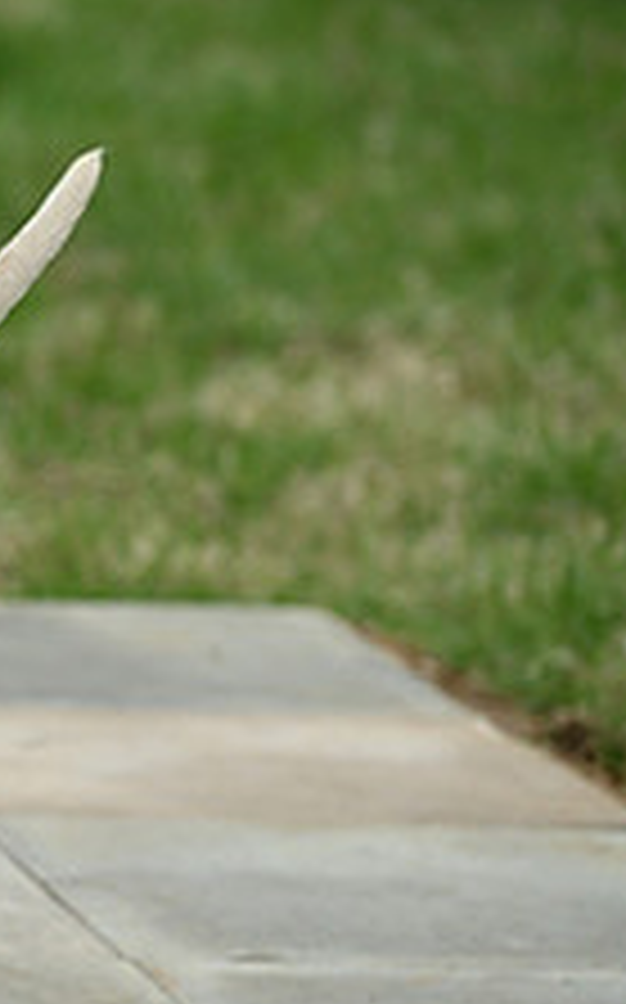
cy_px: 615
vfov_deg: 4.7
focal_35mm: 451
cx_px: -594
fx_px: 12335
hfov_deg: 2.9
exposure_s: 1/1250
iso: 280
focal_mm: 170
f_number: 4.5
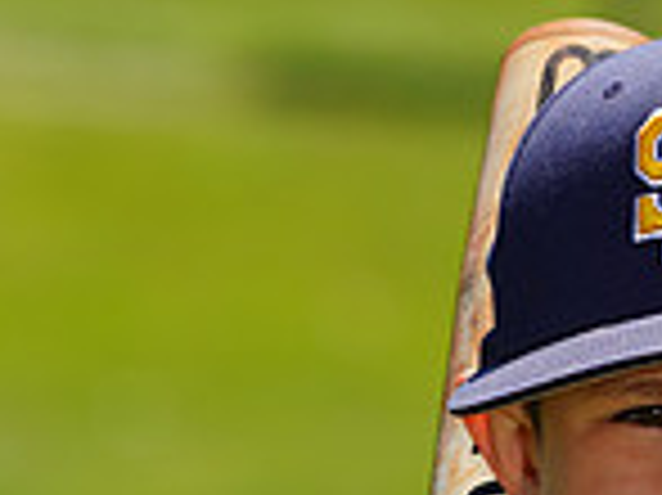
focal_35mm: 890
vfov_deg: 1.7
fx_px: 17007
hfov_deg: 2.2
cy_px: 936
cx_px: 574
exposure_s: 1/250
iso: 100
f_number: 7.1
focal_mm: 235
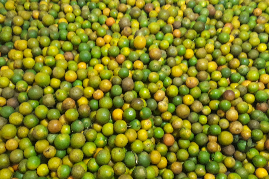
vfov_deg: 42.3
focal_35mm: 31
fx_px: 232
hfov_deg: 60.3
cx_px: 130
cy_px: 90
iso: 640
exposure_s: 1/15
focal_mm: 3.6
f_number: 1.9
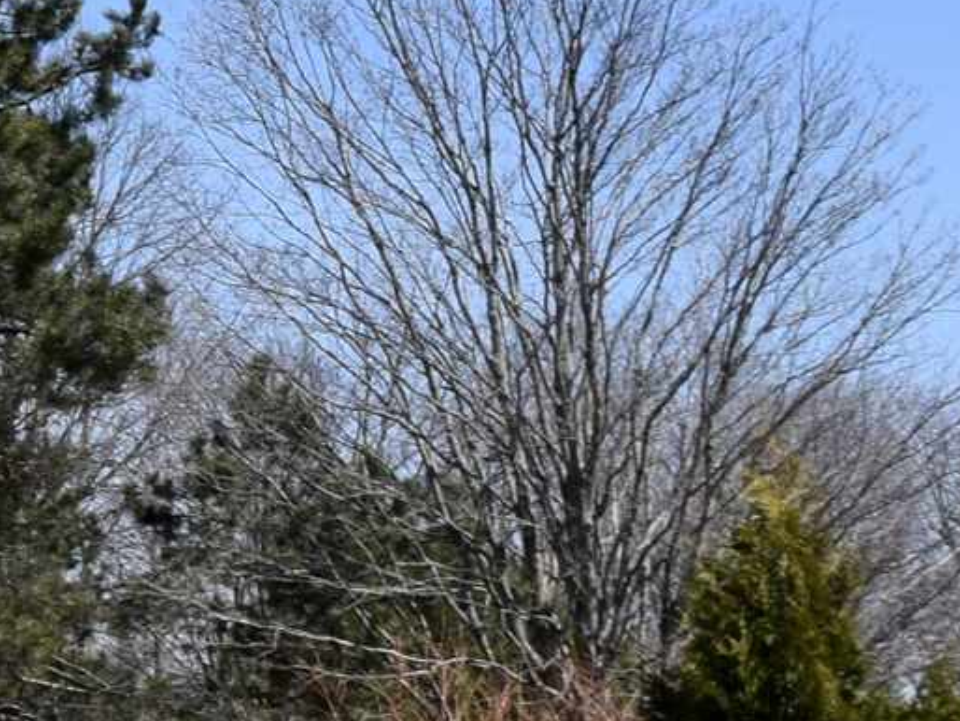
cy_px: 308
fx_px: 5018
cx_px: -1890
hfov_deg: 9.0
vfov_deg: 8.2
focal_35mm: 181
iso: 200
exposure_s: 1/400
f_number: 10
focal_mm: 21
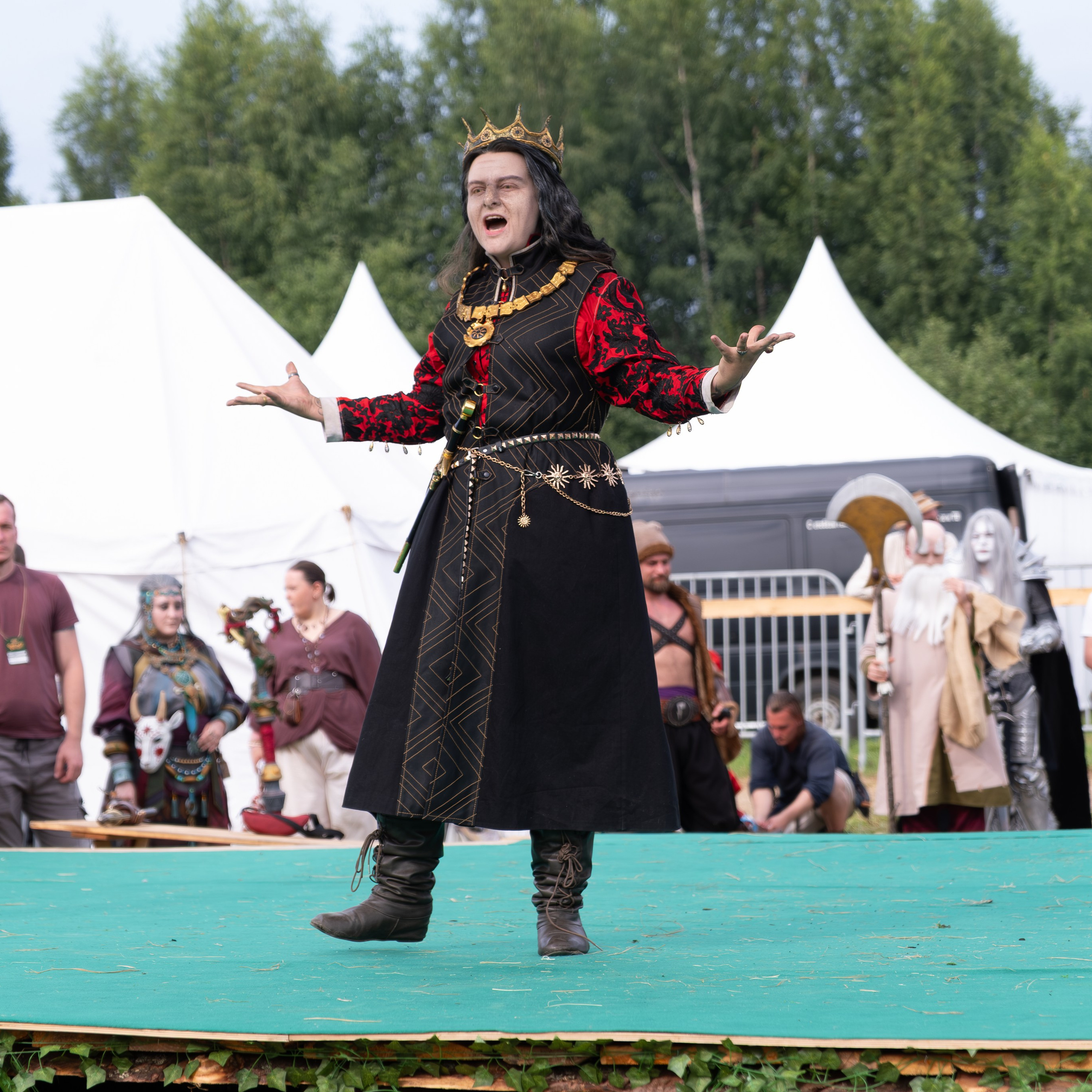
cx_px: 546
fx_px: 3783
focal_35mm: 106
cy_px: 430
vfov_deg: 16.4
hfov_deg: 16.4
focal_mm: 55
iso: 320
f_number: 3.6
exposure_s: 1/1250
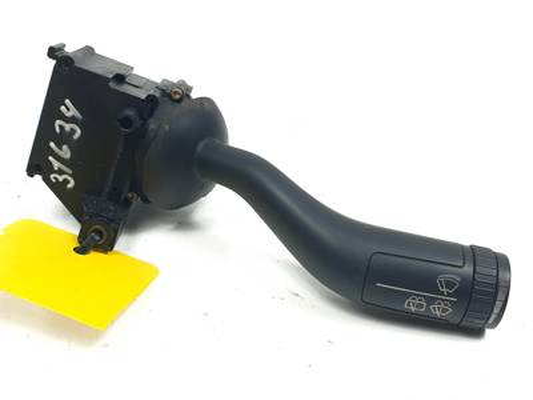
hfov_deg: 67.3
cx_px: 266
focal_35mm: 26
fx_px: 400
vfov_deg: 53.1
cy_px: 200
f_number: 2.4
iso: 50
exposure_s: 1/131
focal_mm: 4.3
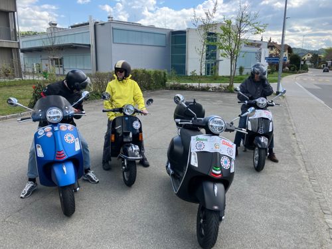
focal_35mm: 28
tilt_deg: -9.3
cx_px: 166
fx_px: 269
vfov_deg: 49.7
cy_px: 124
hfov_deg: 63.4
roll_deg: -0.8
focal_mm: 3.99
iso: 32
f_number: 1.8
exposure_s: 1/674
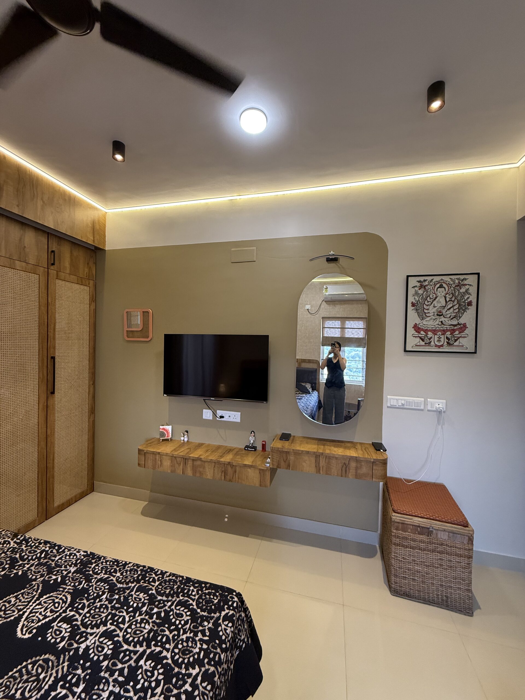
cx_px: 262
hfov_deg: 85.7
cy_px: 350
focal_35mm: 14
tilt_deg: -1.5
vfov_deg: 102.1
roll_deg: -1.6
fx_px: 283
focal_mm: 2.22
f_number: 2.2
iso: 200
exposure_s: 1/100
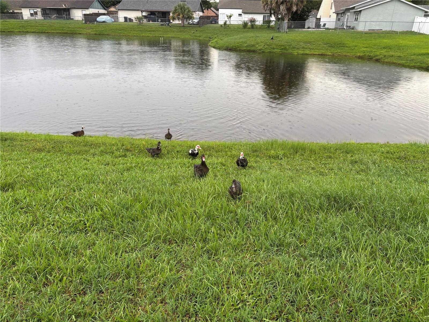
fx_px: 322
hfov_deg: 67.3
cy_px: 161
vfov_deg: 53.1
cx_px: 214
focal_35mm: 26
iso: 80
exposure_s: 1/121
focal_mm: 5.96
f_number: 1.6
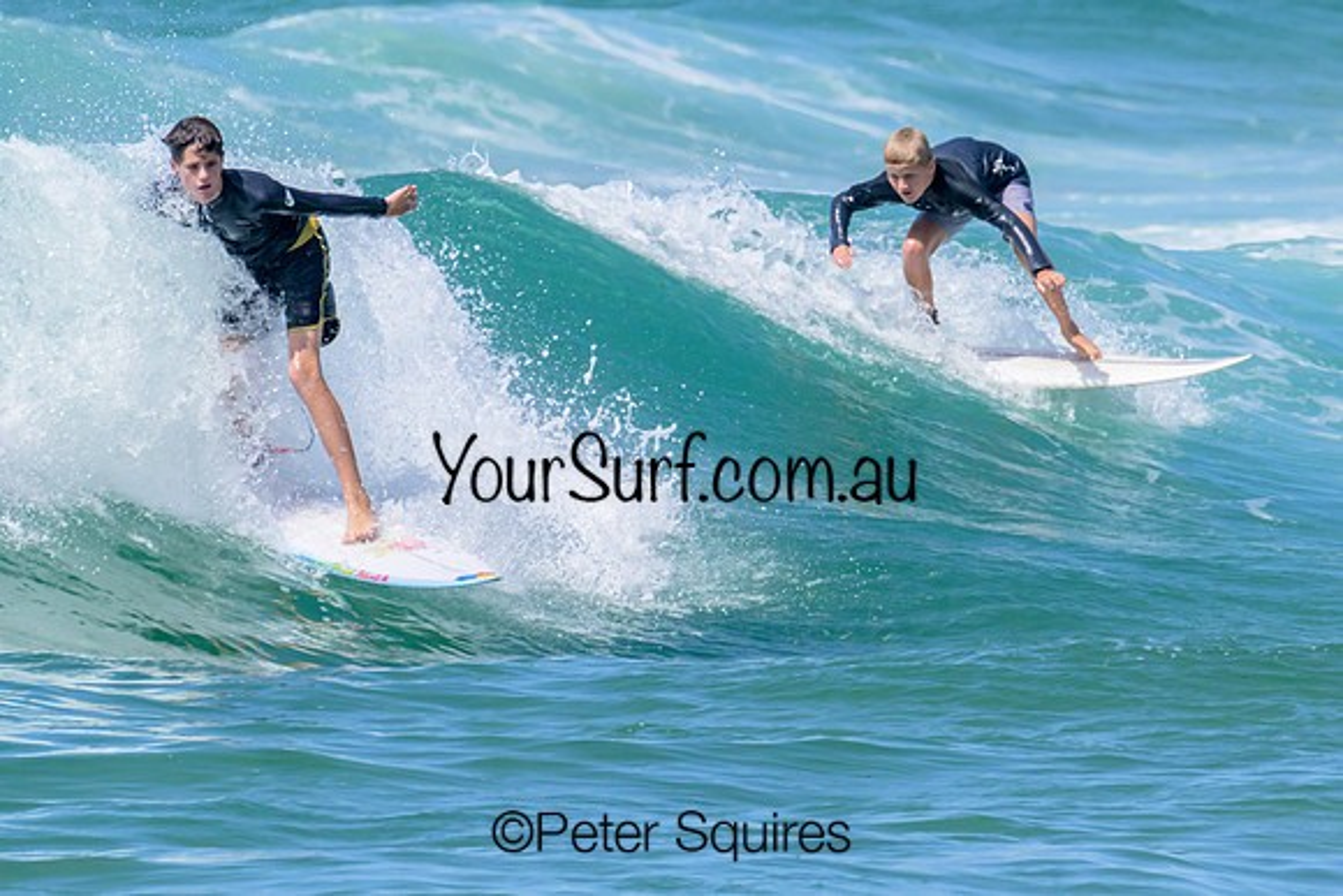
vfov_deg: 1.3
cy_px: 299
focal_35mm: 1087
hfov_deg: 1.9
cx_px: 798
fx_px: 40551
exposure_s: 1/2000
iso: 1400
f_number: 16
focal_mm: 800
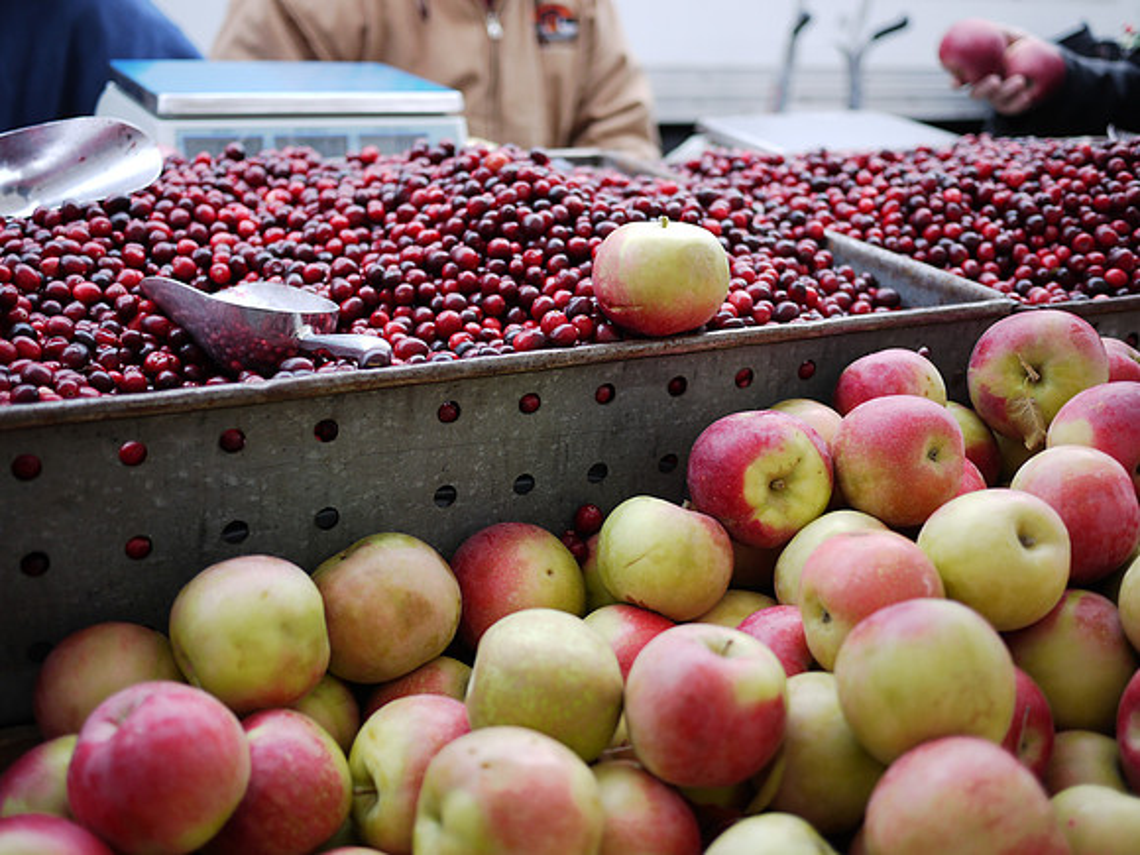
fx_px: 1317
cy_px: 428
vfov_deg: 36.0
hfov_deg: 46.8
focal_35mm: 40
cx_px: 570
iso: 100
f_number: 1.8
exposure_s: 1/125
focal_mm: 20
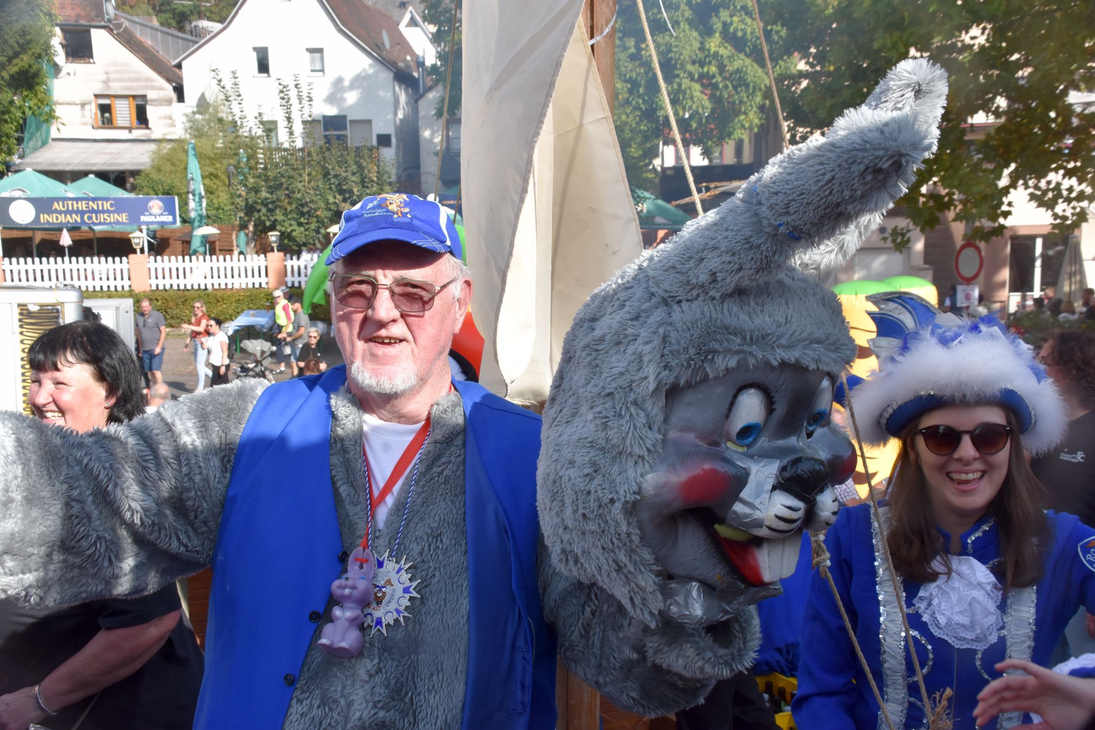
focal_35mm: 42
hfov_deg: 46.4
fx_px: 1277
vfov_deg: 31.9
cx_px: 548
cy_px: 365
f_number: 11
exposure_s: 1/500
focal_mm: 28
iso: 640
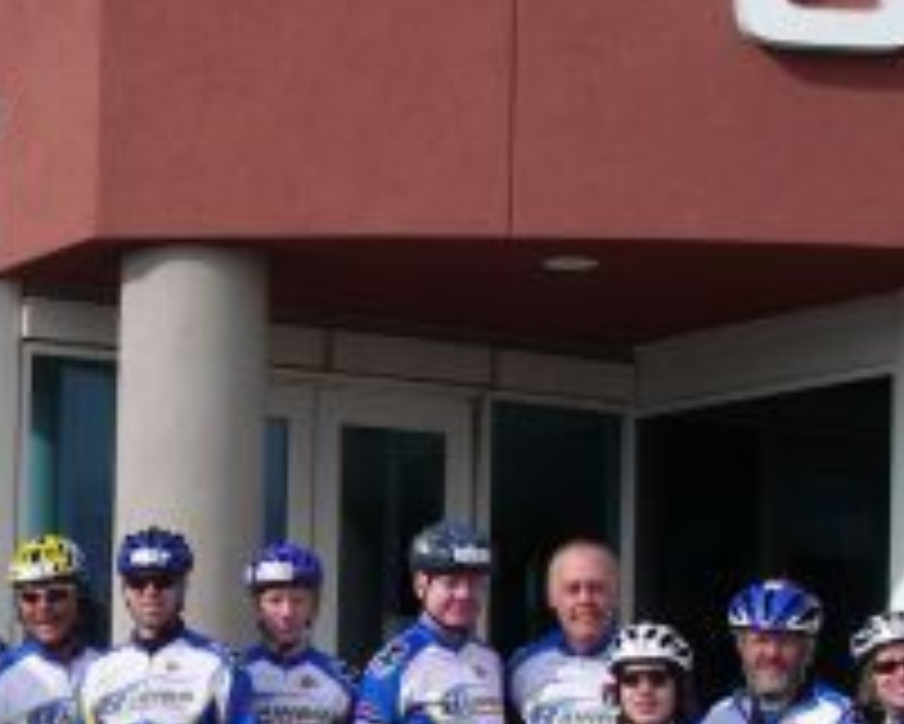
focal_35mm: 110
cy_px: 740
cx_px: 65
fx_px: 2944
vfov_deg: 13.8
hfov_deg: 17.2
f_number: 5.6
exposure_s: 1/250
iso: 80
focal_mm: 7.8
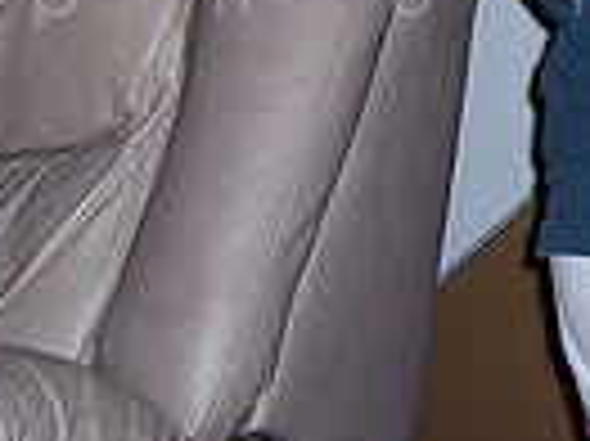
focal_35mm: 173
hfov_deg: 11.1
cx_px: 806
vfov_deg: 8.4
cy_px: -169
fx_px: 2946
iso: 100
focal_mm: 8
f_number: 2.8
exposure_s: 1/60
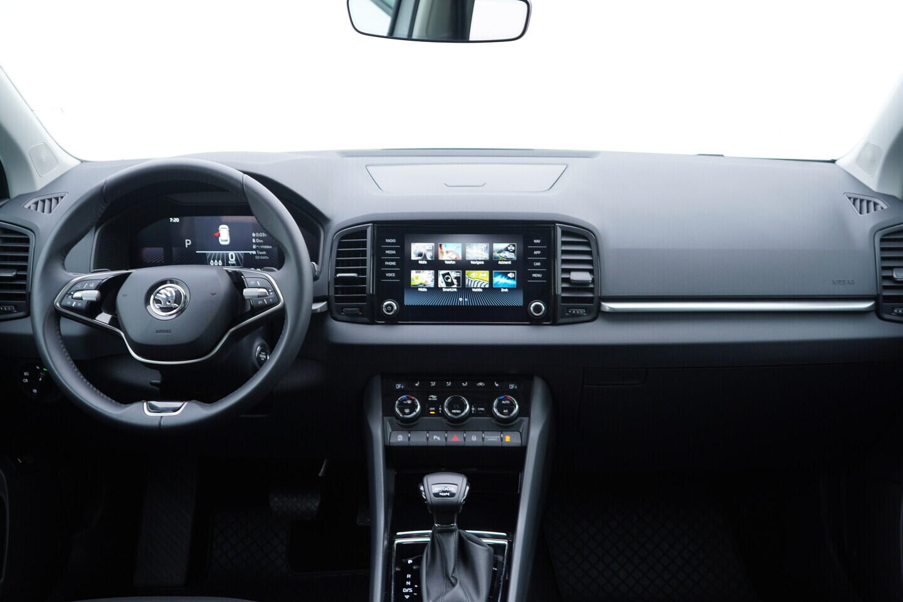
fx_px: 903
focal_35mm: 36
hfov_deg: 53.1
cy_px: 301
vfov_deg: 36.9
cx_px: 452
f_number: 2.8
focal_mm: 24
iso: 160
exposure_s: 1/40
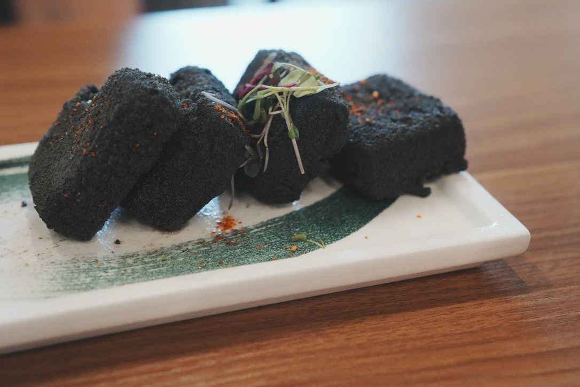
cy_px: 194
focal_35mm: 63
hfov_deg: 31.9
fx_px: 1015
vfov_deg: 21.6
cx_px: 290
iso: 10000
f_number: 5
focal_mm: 63
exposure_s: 1/80
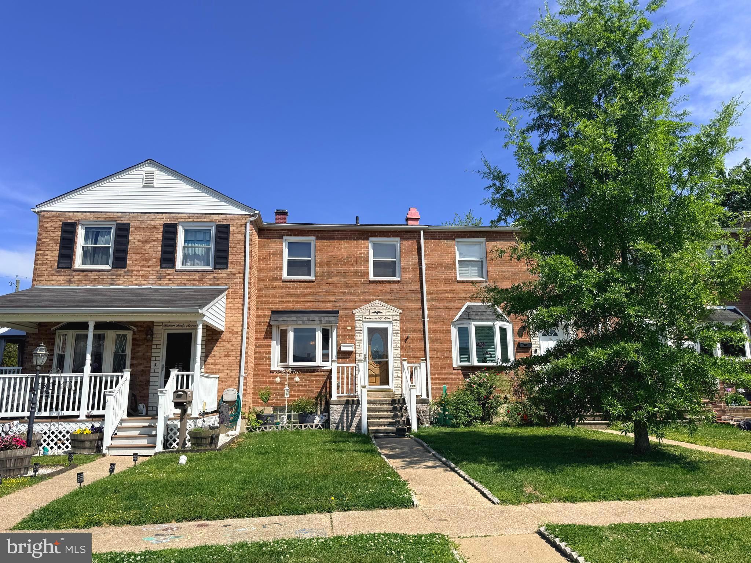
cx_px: 376
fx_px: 521
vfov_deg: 56.8
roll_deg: +1.0
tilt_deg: +12.5
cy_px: 282
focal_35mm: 24
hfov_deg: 71.6
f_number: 1.78
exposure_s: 1/5714
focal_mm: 6.76
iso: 80
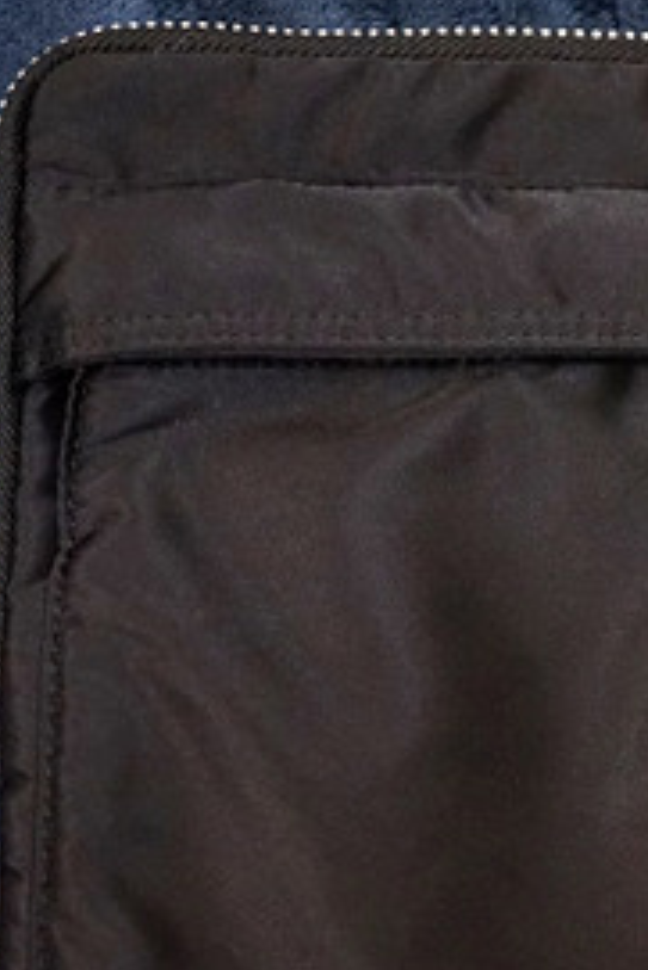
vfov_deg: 21.8
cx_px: 949
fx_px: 2508
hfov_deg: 13.9
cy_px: 694
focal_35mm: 93
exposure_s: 1/80
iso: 6400
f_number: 3.5
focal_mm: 35
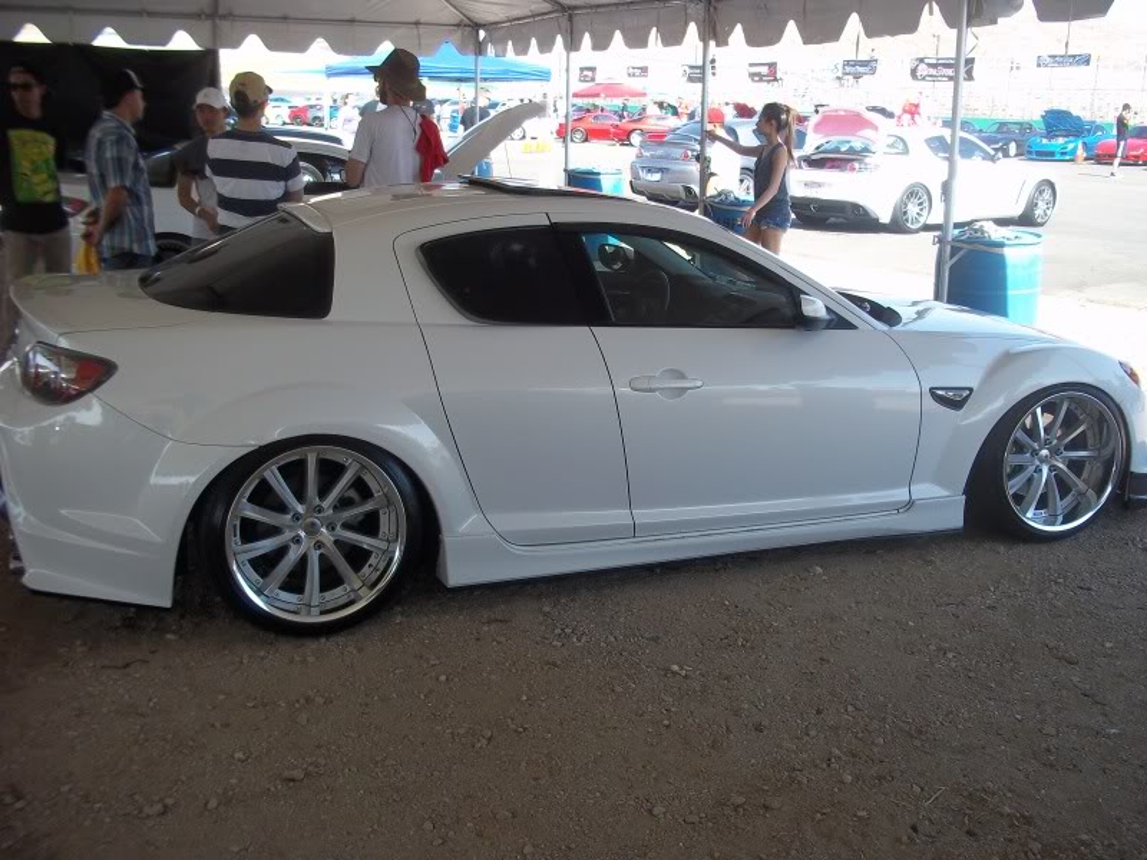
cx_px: 574
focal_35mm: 36
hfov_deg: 51.4
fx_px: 1193
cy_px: 430
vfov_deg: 39.7
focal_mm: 6.5
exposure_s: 1/250
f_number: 3.1
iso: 80
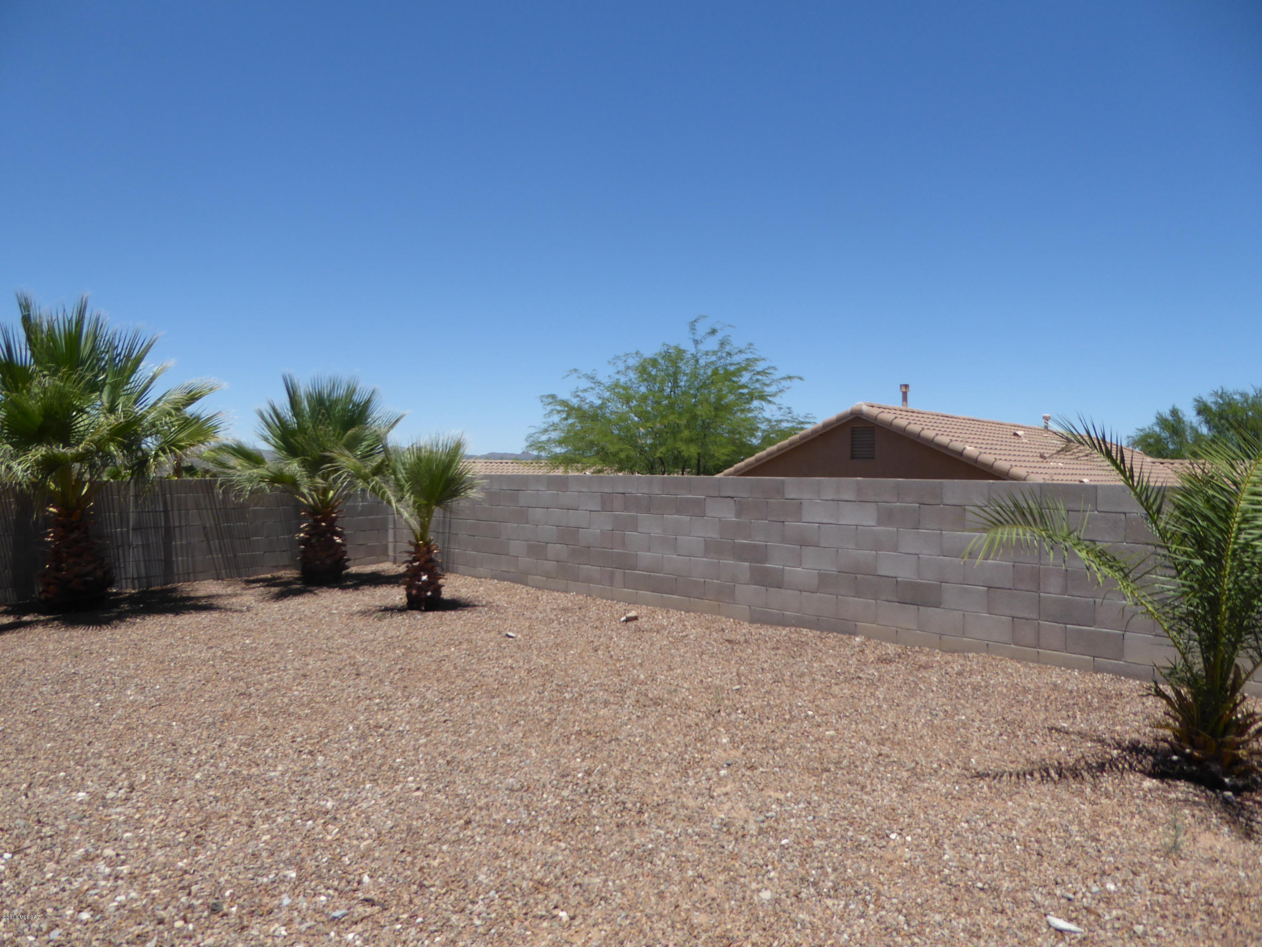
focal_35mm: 24
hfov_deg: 71.6
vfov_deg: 56.8
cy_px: 474
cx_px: 631
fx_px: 875
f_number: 3.3
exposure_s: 1/1000
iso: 80
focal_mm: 4.3
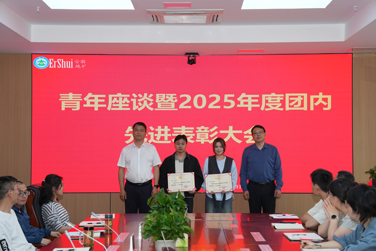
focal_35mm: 70
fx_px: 731
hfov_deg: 28.8
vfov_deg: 19.4
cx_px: 188
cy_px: 126
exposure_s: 1/80
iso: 320
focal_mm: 70
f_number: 5.6
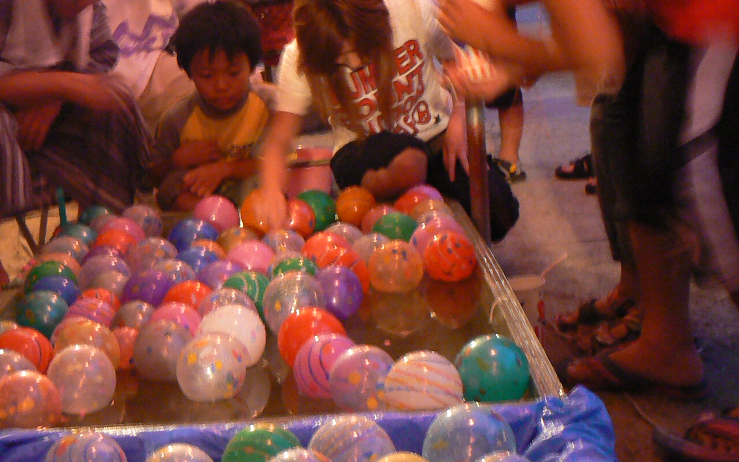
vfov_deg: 19.3
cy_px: 140
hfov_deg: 30.0
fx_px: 1349
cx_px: 165
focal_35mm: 67
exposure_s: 1/4
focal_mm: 6
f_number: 2.8
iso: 200
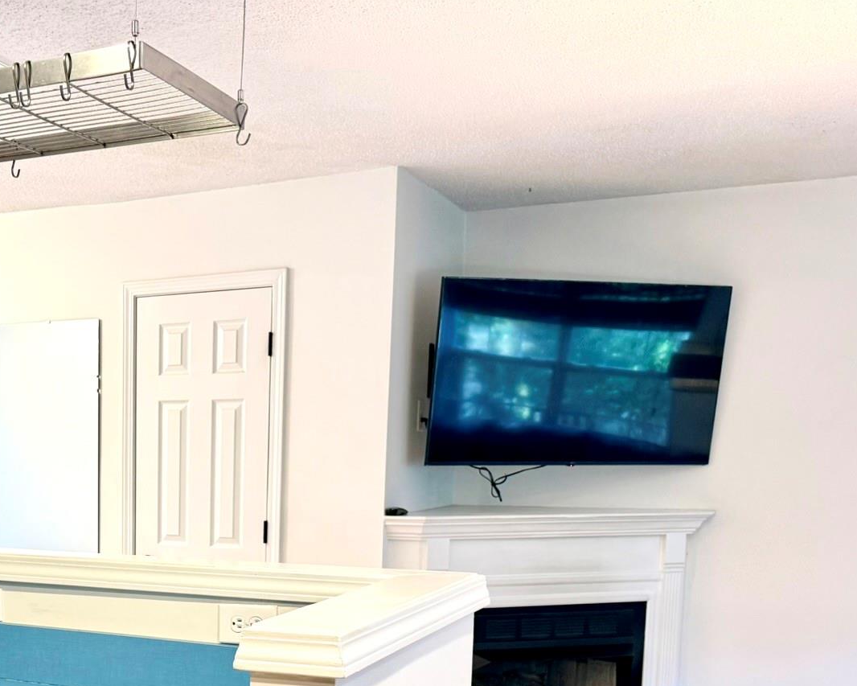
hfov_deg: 38.4
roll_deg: -0.5
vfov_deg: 32.3
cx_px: 91
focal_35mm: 45
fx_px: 1141
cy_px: 574
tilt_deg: -6.5
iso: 200
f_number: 1.78
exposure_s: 1/60
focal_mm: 6.76
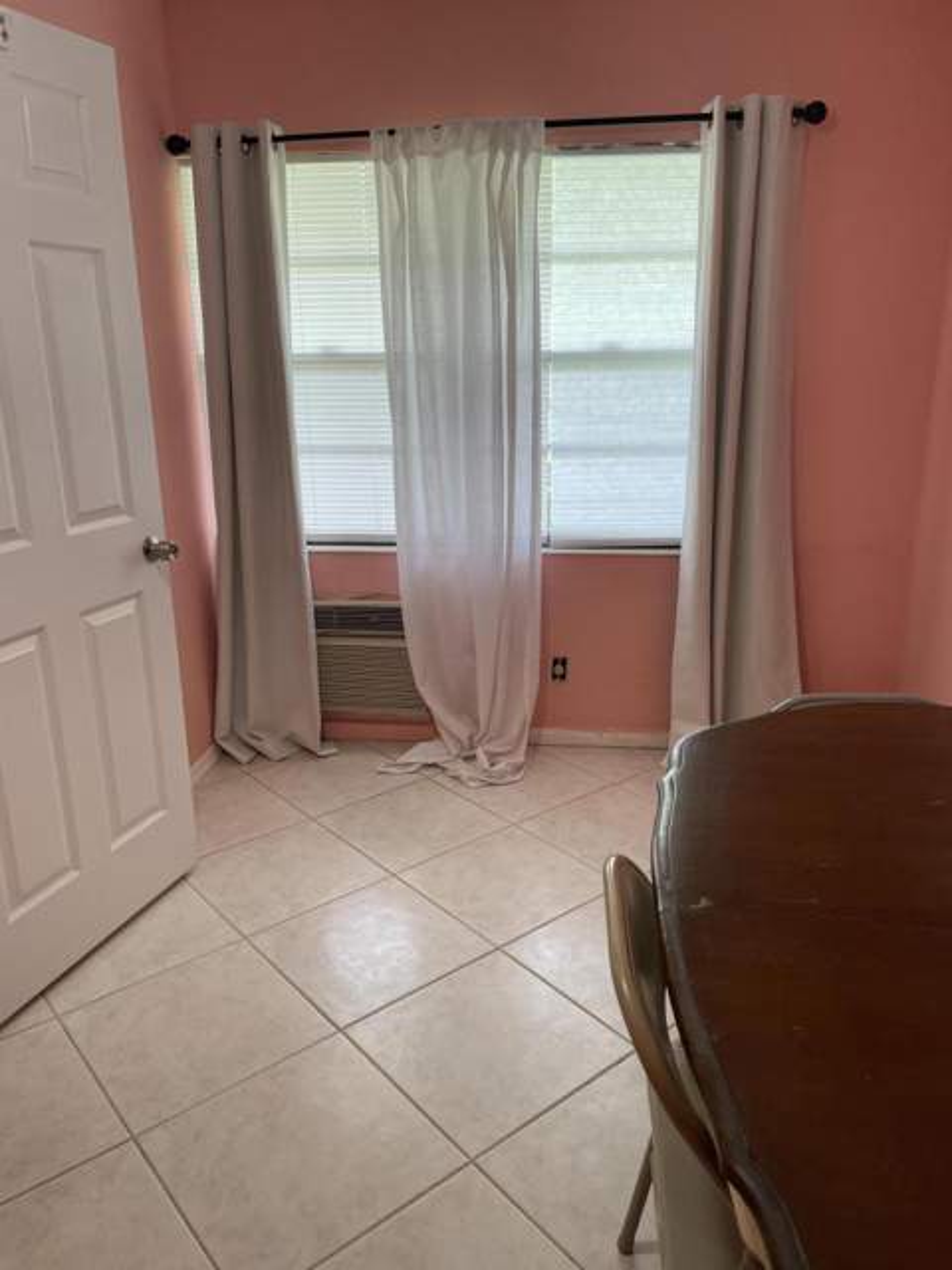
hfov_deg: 53.1
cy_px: 635
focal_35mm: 26
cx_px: 476
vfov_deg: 67.3
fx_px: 953
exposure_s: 1/120
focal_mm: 4.2
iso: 100
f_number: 1.6
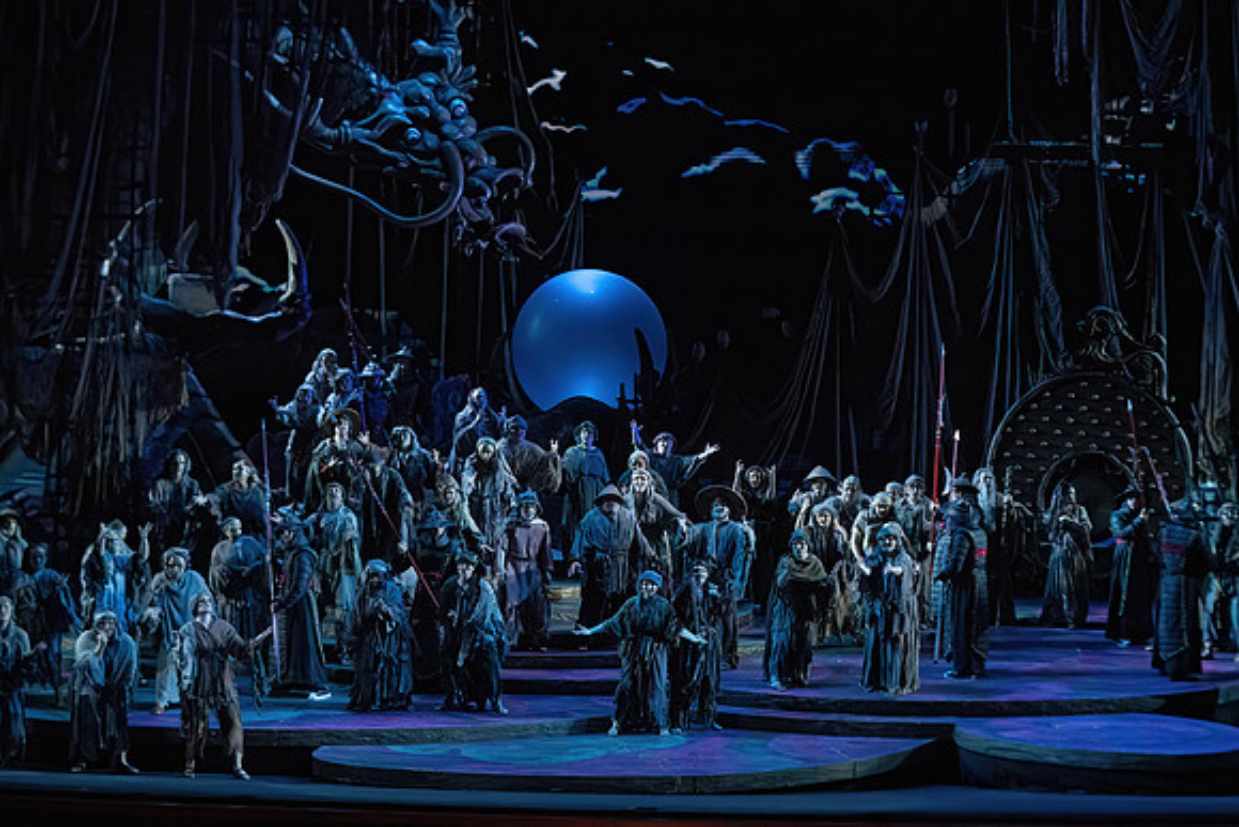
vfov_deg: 19.5
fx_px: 2410
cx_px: 620
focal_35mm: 70
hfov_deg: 28.8
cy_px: 414
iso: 20000
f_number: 4.5
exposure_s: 1/400
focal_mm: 70
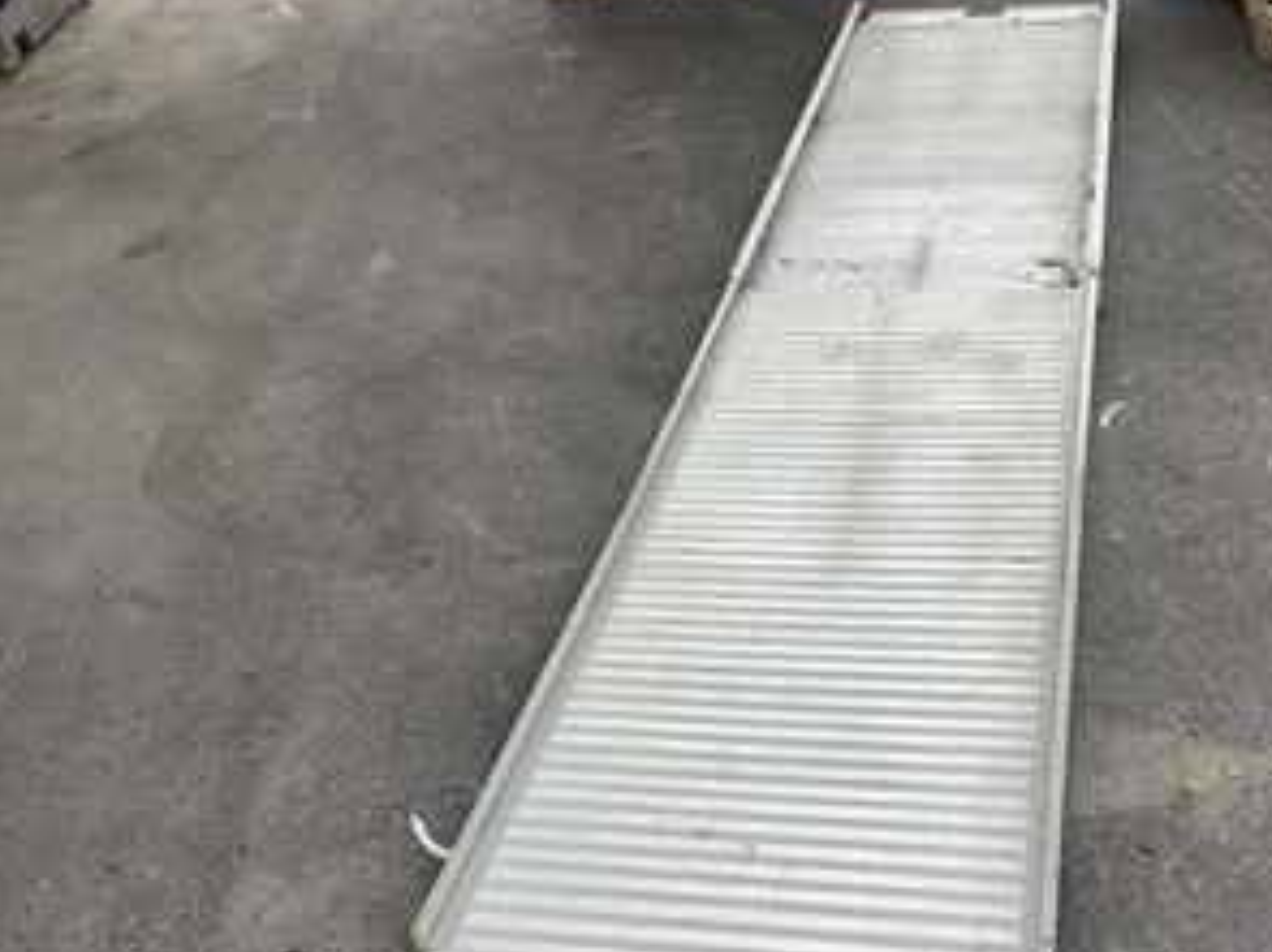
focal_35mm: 42
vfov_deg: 34.2
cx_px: 785
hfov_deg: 44.5
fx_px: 1543
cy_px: 594
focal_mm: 3.3
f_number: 2.4
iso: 25
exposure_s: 1/351
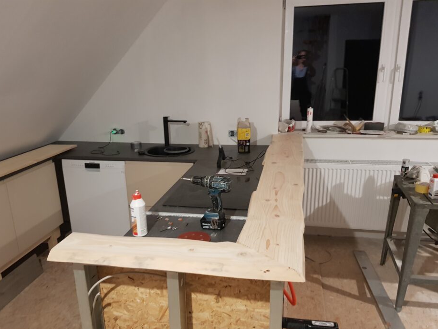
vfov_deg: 48.2
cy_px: 183
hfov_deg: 61.6
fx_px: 367
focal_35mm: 29
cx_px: 211
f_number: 1.7
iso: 200
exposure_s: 1/10
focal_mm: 4.2
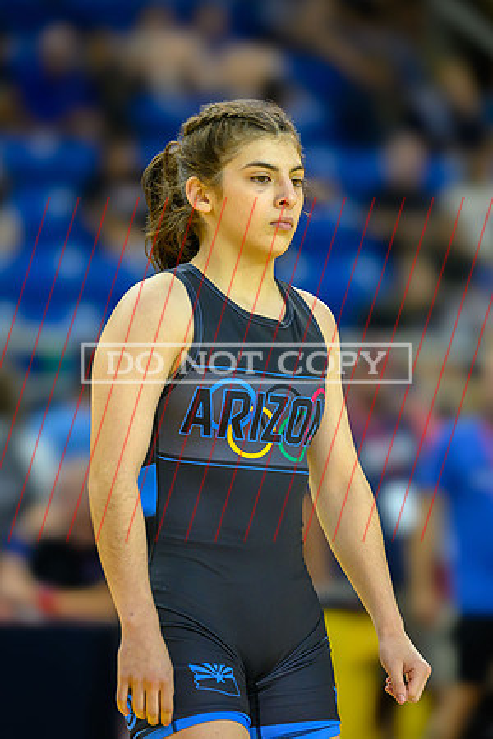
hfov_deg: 4.7
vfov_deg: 7.1
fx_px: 5996
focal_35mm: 292
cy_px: 348
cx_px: 257
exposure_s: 1/800
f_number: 2.8
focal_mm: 180
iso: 2500
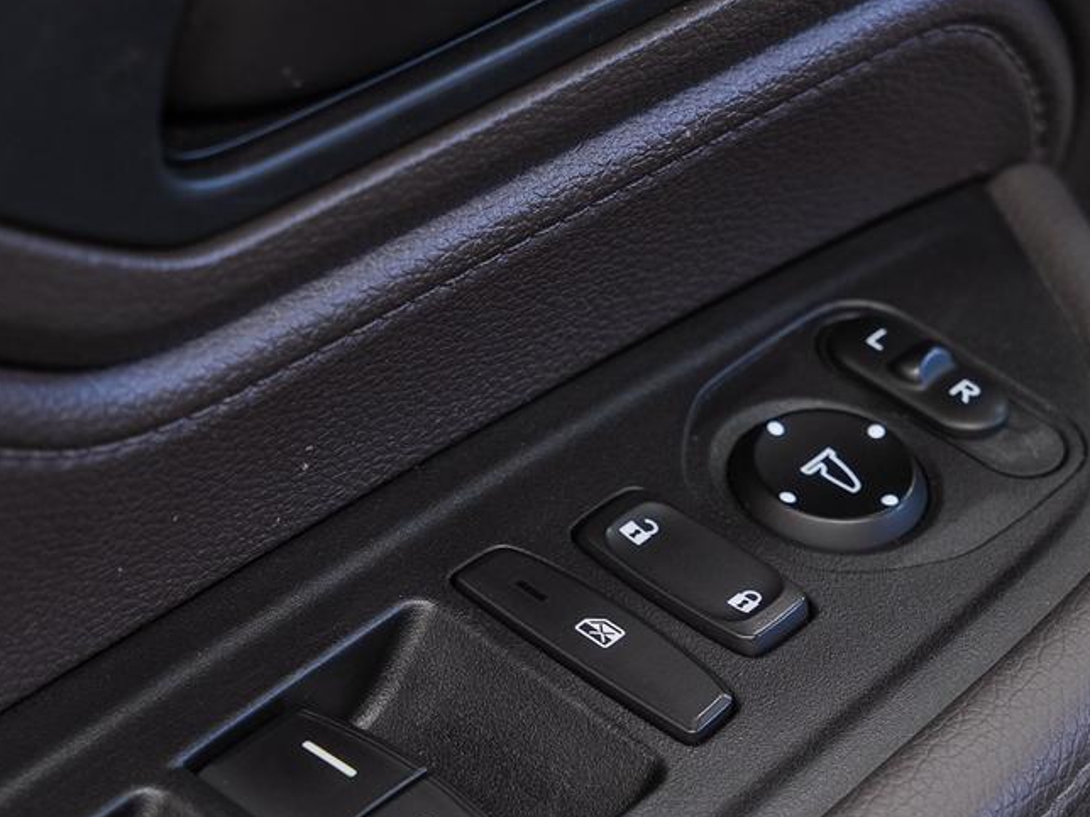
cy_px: 656
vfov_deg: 10.9
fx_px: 4251
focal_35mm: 135
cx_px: 648
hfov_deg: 14.6
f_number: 5.6
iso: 100
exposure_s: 1/2.5
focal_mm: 55.4
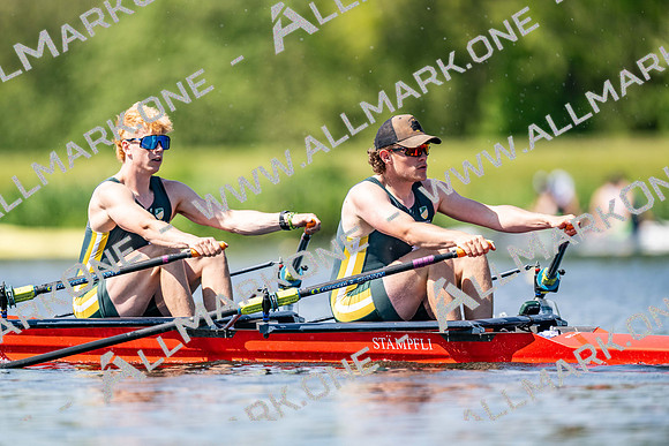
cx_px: 334
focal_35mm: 600
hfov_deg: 3.4
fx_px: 11152
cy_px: 223
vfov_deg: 2.3
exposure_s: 1/2500
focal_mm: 600
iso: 360
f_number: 4
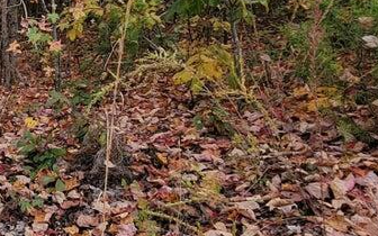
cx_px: -66
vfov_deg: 22.9
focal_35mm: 56
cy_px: 58
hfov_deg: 31.1
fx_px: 577
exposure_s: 1/583
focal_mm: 2.2
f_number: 2.2
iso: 50
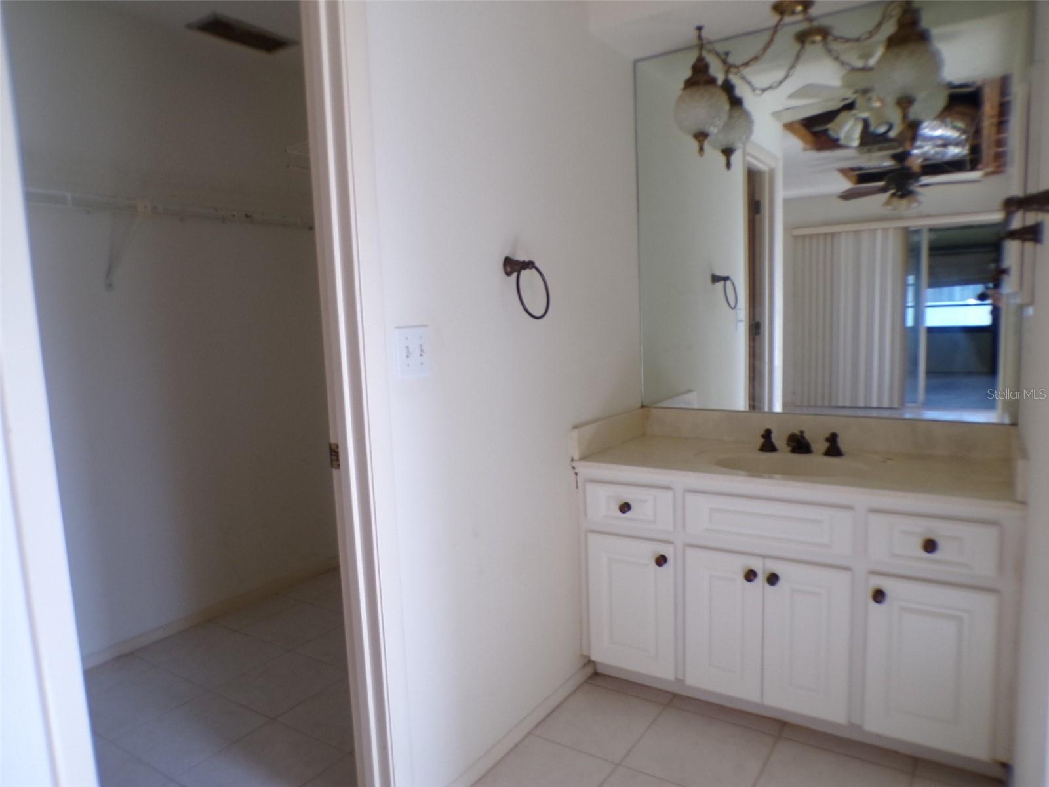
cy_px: 394
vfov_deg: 56.8
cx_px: 524
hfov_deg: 71.6
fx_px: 727
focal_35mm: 24
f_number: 3
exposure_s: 1/34
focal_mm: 4.3
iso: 123
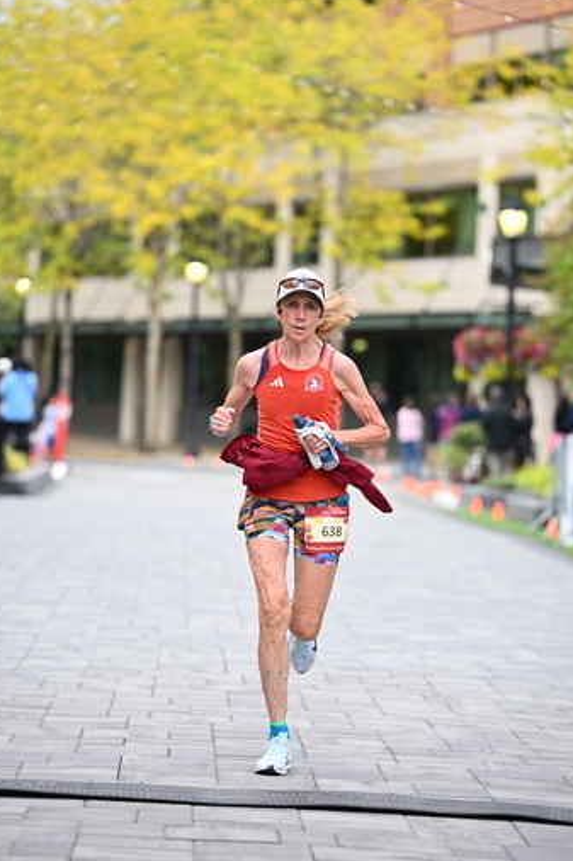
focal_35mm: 136
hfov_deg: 10.1
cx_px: 273
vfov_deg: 15.1
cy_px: 430
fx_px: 3249
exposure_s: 1/2000
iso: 1000
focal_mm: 125
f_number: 2.8
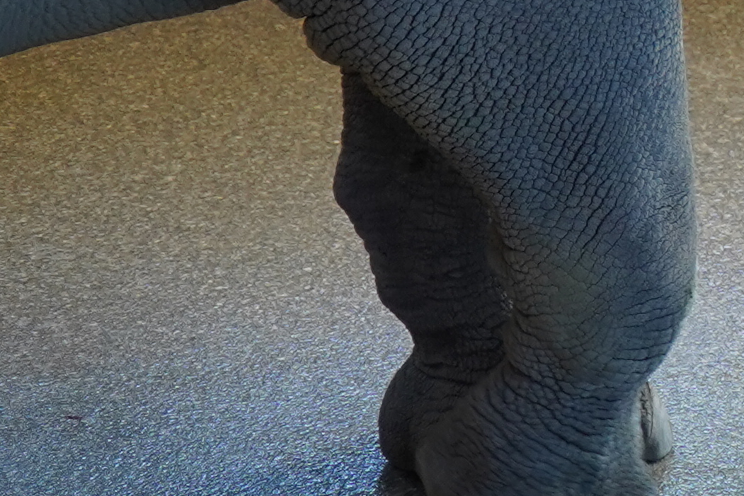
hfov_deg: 10.5
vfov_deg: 7.1
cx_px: 1062
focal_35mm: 191
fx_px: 3948
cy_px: -262
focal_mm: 34
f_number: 4
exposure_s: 1/160
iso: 800
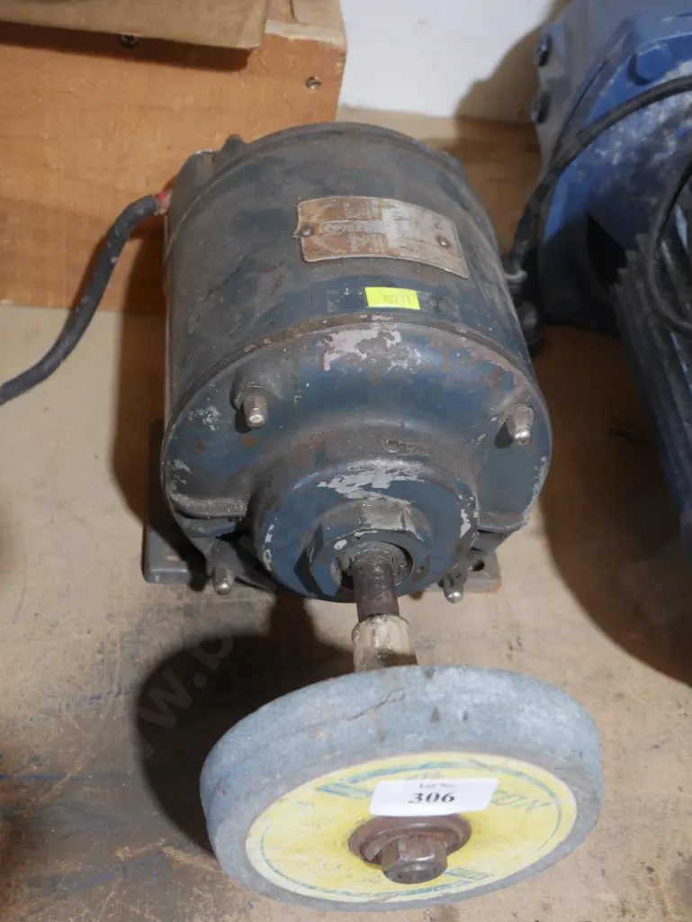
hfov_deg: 34.4
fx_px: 1119
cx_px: 346
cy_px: 461
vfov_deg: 44.8
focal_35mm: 42
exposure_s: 1/60
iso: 1000
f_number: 4.6
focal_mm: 21
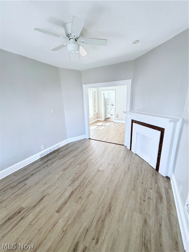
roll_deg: -0.7
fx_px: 102
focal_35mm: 14
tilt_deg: -14.0
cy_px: 126
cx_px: 94
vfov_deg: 102.1
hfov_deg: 85.7
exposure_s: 1/112
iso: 320
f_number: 2.2
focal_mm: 2.22
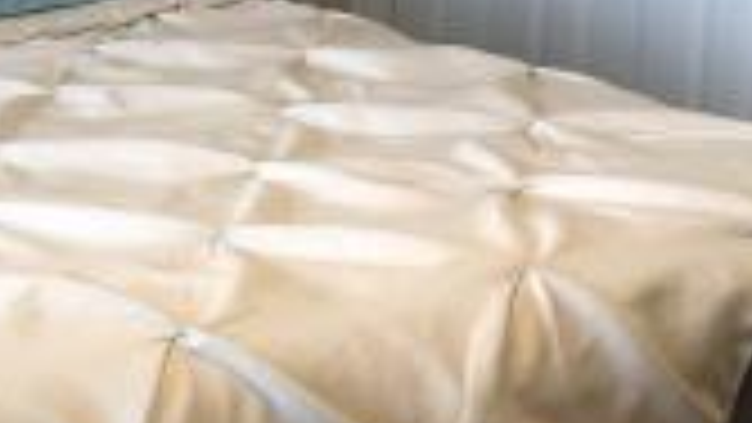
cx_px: -162
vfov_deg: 10.2
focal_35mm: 117
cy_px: -94
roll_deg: +1.1
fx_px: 2333
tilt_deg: -10.9
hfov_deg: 17.4
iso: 32
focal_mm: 4
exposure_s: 1/30
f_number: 1.8
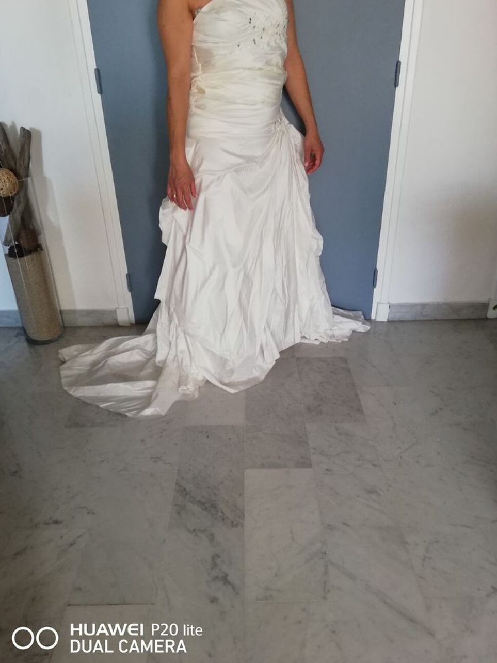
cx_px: 245
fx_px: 517
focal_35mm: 27
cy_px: 321
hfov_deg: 51.4
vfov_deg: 65.3
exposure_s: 1/33.3
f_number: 2.2
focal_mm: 3.81
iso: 320
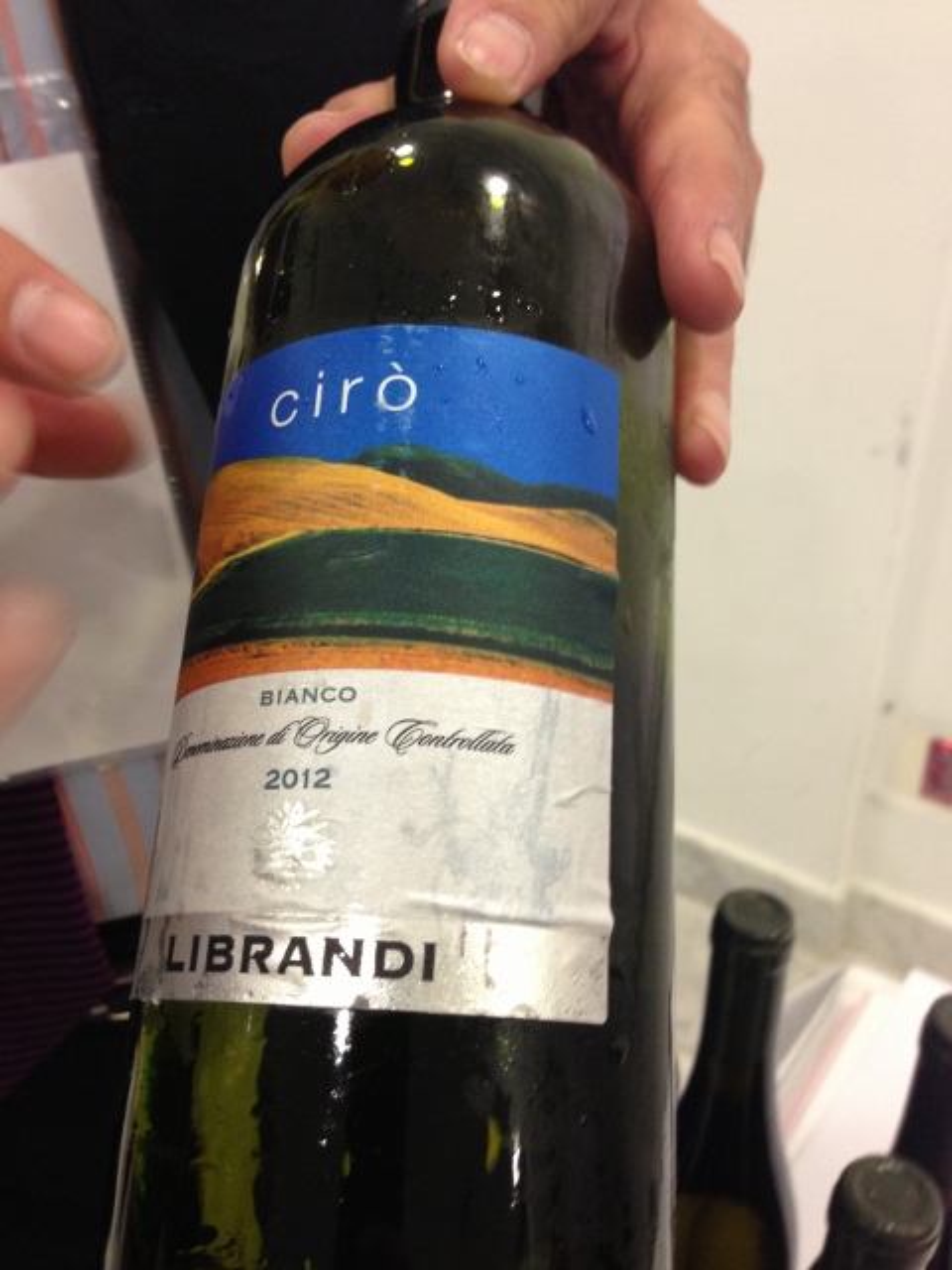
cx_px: 476
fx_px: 1210
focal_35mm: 33
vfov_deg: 55.4
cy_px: 635
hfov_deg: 42.9
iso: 200
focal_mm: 4.13
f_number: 2.4
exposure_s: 1/20
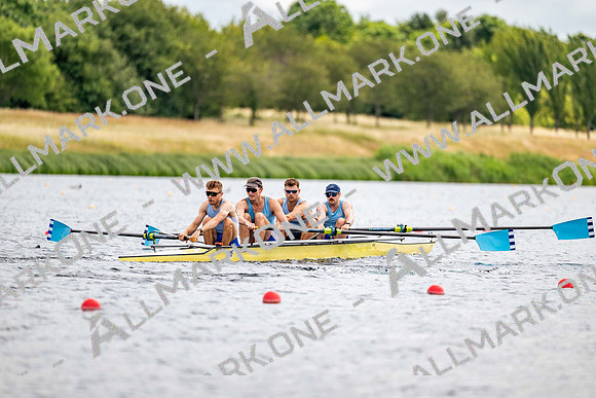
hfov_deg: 5.2
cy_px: 199
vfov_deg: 3.4
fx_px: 6623
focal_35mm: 400
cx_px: 298
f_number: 4.5
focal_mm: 400
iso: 320
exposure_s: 1/2500
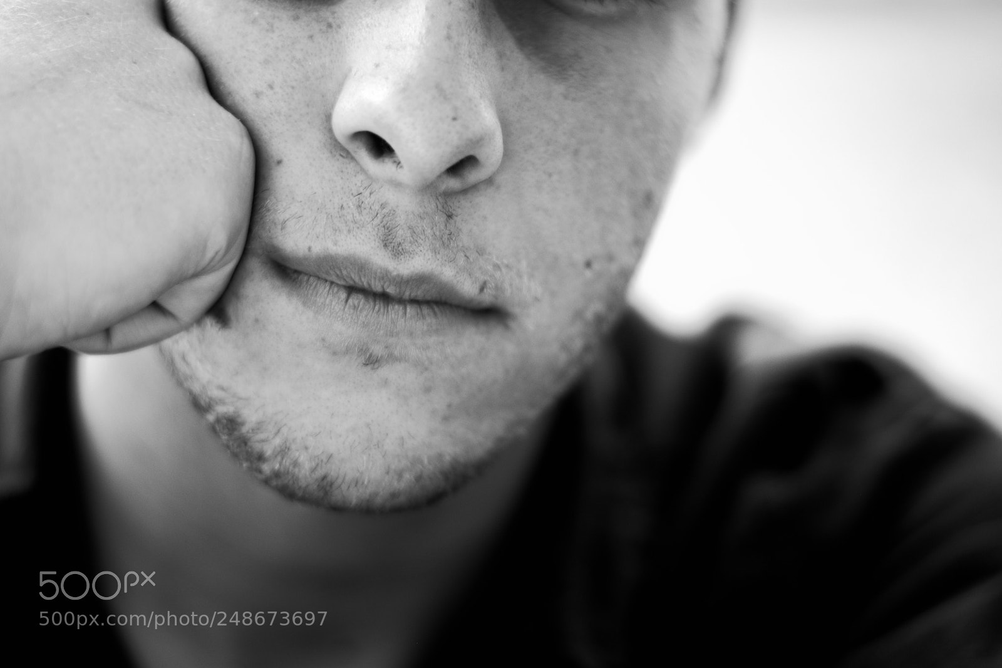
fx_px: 2087
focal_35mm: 75
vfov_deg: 18.2
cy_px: 334
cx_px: 501
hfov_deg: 27.0
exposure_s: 1/80
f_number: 1.8
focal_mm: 50
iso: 200
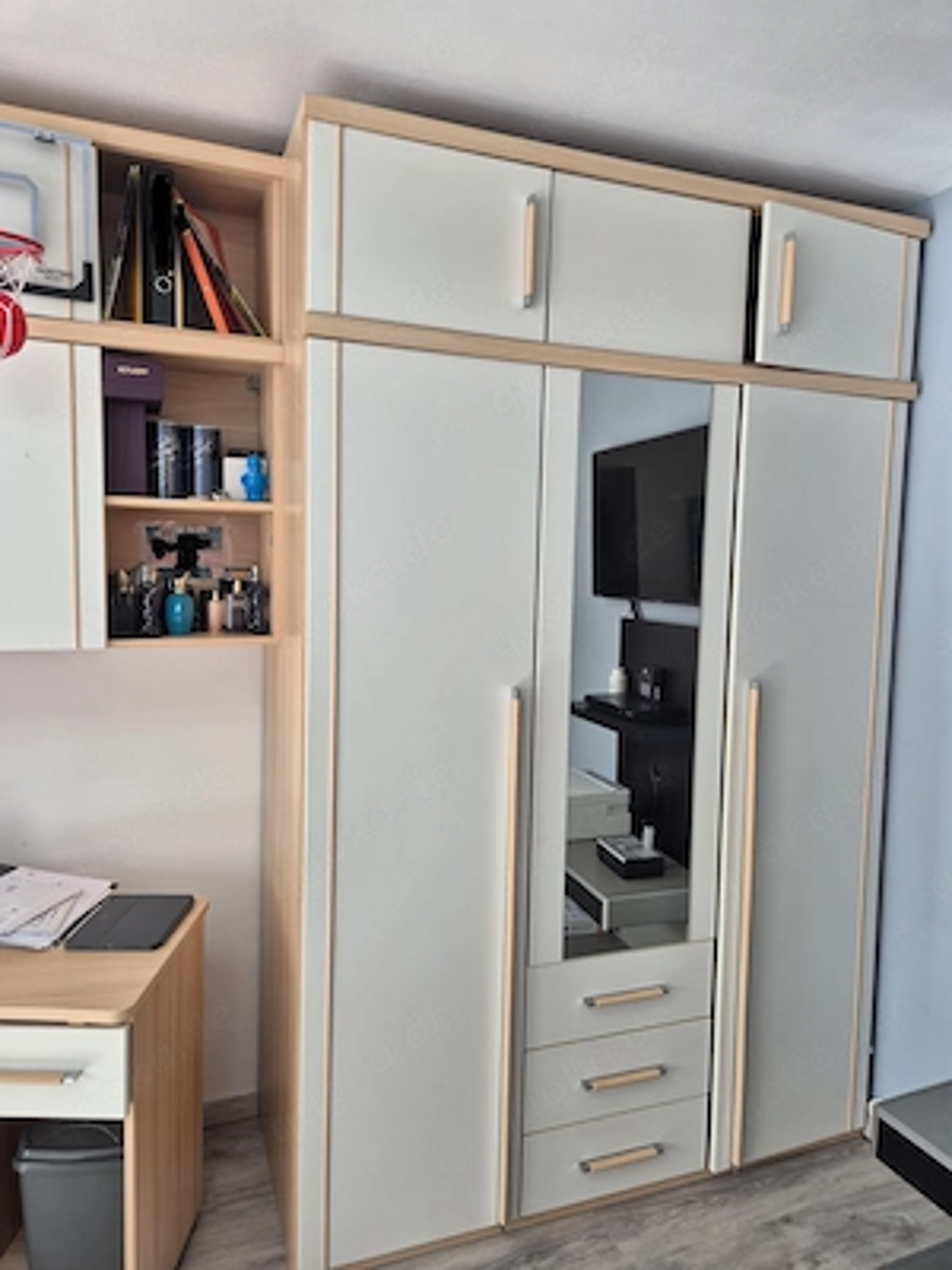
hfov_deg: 58.9
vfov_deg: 73.9
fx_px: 843
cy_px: 635
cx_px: 476
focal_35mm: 23
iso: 50
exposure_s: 1/100
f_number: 1.8
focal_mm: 5.4
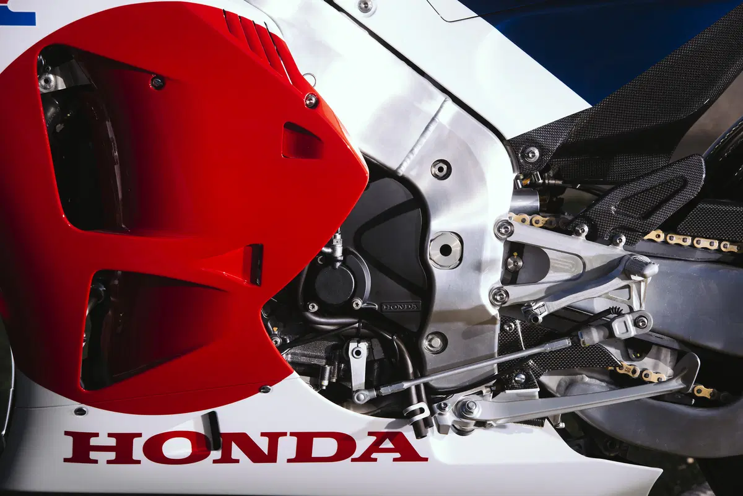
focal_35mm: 155
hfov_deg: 13.2
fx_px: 3200
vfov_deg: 8.9
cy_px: 248
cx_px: 372
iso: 160
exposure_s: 1/200
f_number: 8
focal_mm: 155
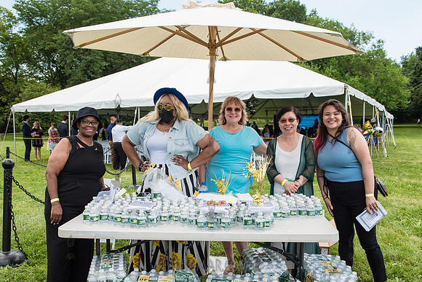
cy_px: 157
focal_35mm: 32
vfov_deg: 41.0
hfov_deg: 58.6
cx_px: 205
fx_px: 376
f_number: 5.6
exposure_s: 1/500
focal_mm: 28
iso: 200
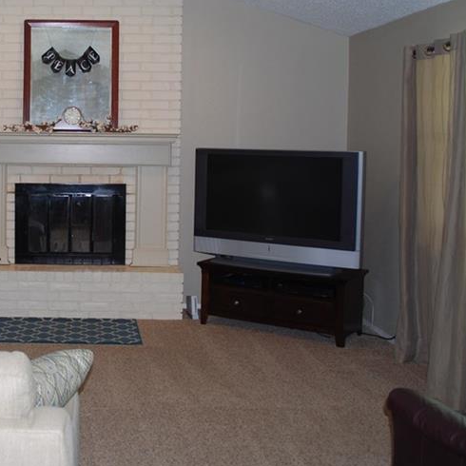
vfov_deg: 35.1
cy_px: 172
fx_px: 731
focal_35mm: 48
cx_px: 47
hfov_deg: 33.5
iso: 200
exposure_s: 1/60
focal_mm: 18
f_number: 3.5
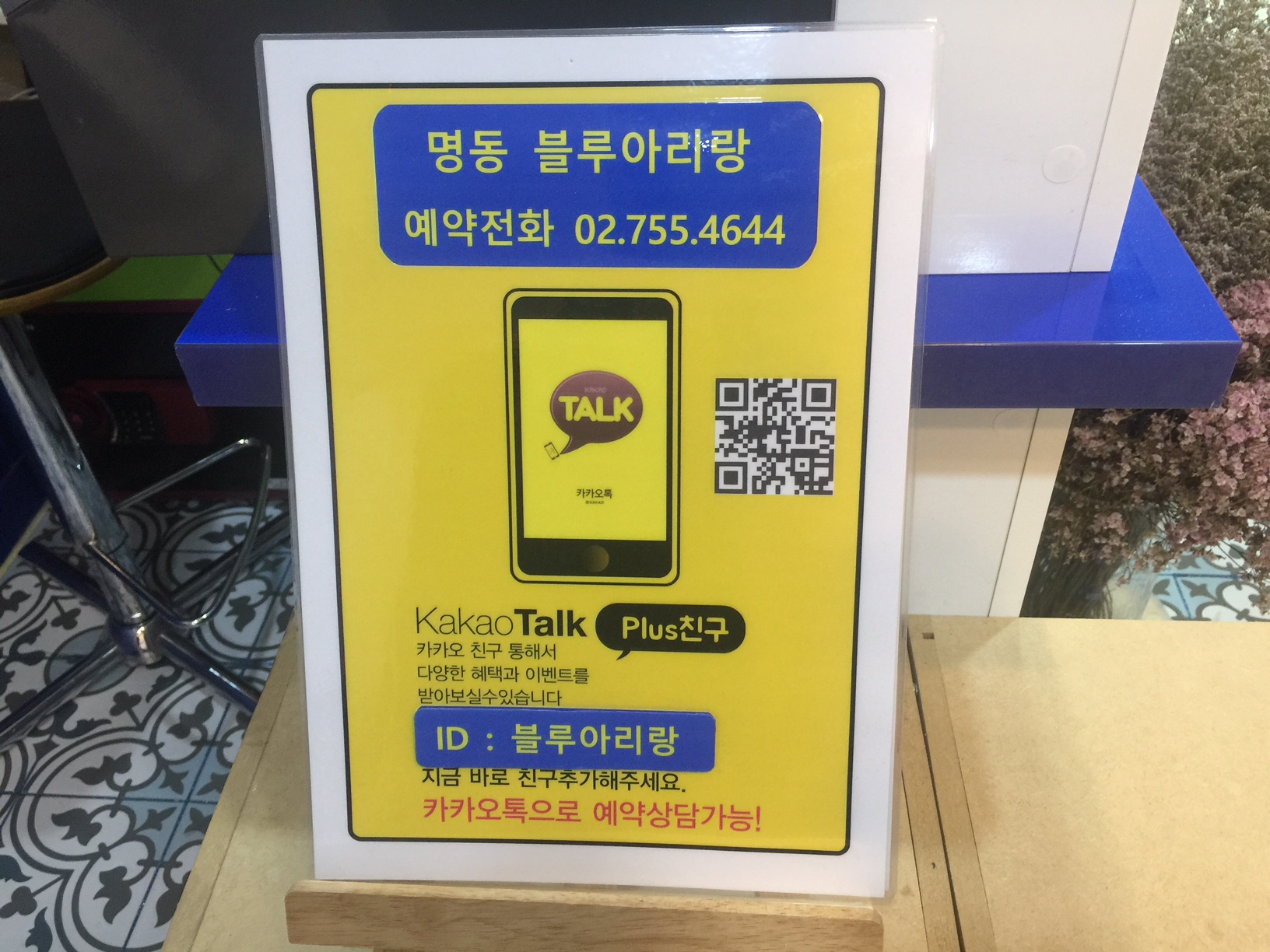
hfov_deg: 61.7
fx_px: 1064
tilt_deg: -40.4
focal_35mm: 29
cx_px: 635
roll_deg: +3.4
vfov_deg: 48.2
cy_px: 476
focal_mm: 4.15
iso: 50
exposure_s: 1/15
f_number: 2.2
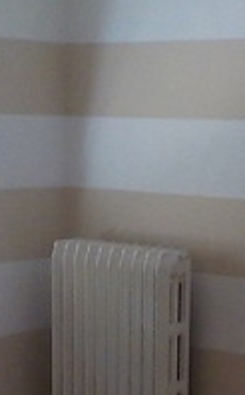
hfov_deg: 12.6
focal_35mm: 103
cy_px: 319
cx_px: 165
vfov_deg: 20.0
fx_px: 1105
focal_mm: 4.1
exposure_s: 1/25
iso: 400
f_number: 3.3
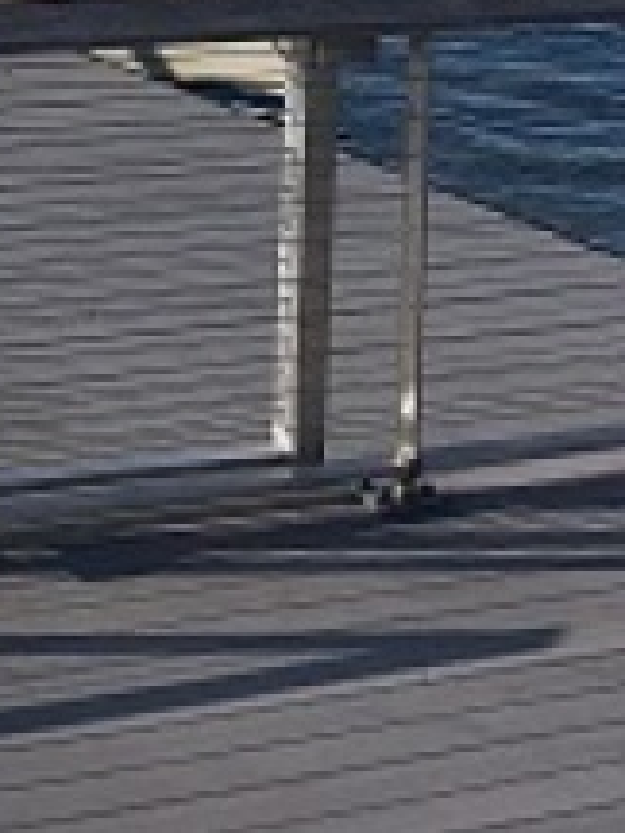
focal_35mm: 140
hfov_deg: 10.4
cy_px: -289
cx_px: -93
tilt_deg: -3.8
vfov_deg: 13.5
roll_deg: -1.9
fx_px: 3370
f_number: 1.8
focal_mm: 3.99
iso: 20
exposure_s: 1/2208
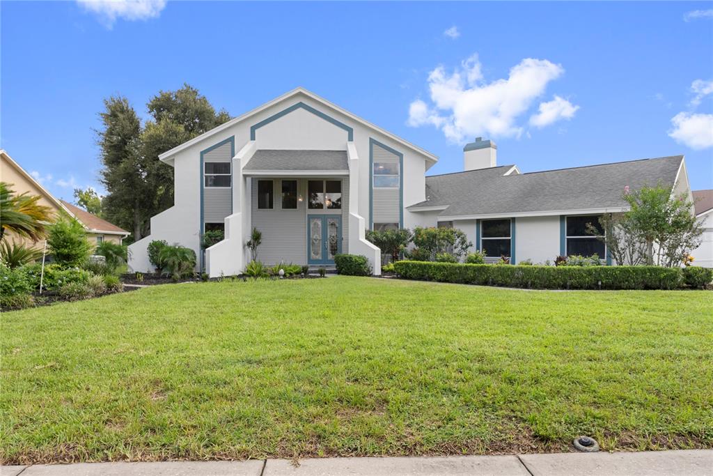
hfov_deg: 79.9
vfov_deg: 58.4
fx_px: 426
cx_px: 356
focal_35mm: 22
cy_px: 238
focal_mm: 21.5
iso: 2000
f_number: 9
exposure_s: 1/400
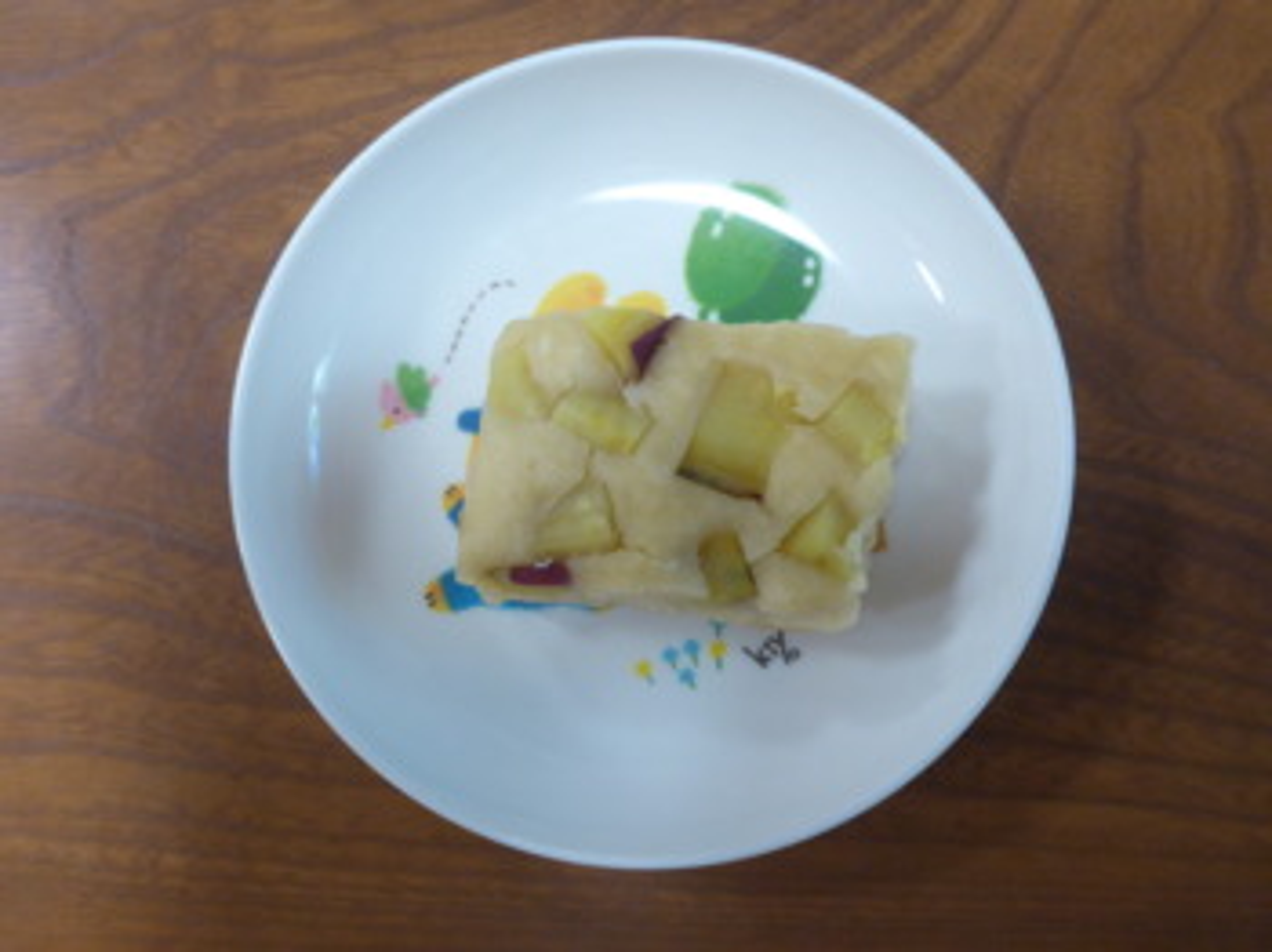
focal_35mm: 28
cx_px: 636
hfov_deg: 63.5
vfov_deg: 49.7
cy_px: 476
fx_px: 1028
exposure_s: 1/50
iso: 400
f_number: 3.3
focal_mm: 4.9
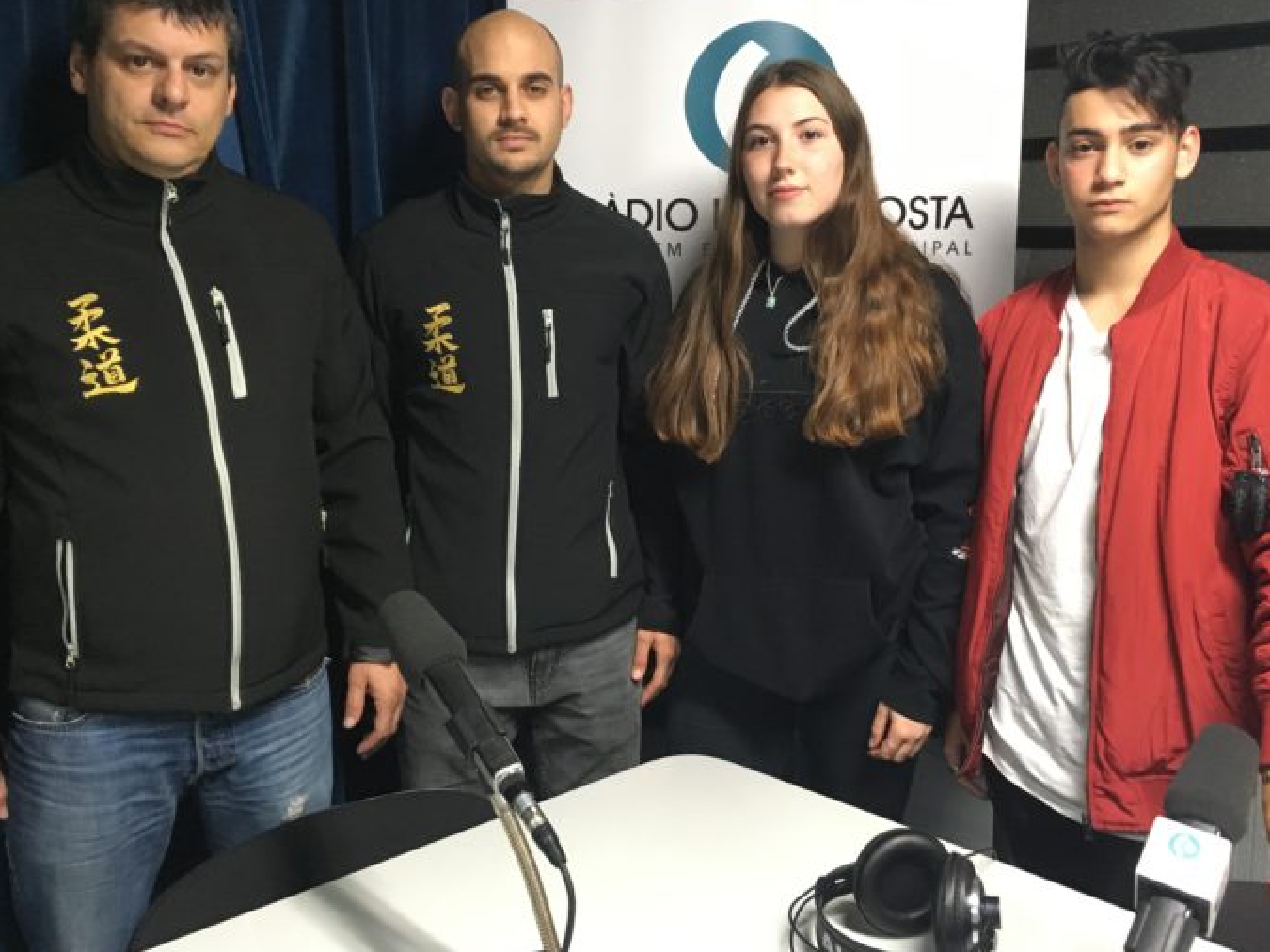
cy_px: 425
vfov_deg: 42.9
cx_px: 627
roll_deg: +1.9
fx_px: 1210
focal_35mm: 33
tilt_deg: -10.4
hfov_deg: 55.4
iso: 250
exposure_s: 1/33
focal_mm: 4.15
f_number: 2.2
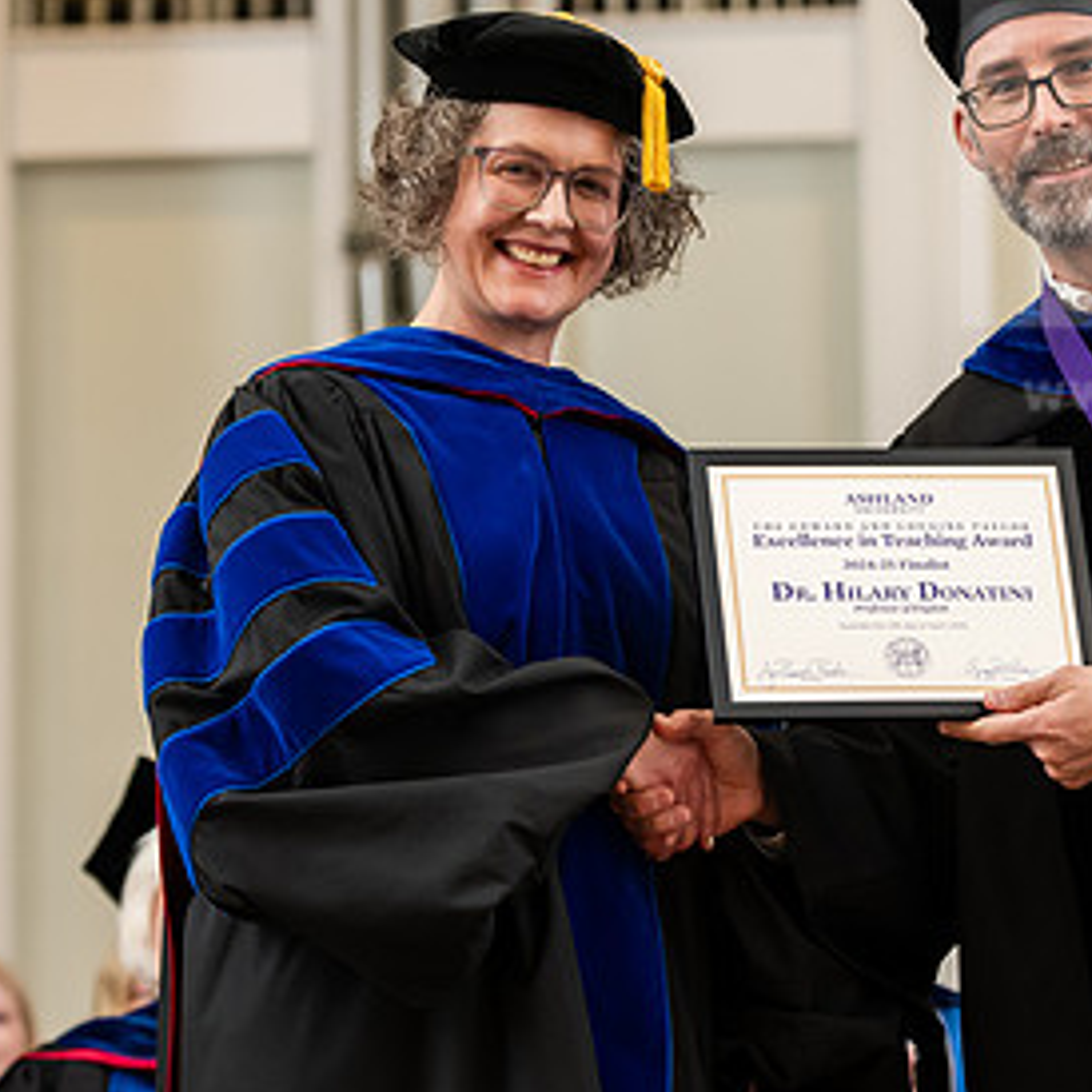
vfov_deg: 9.7
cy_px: 476
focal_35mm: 180
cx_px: 841
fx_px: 6424
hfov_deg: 9.7
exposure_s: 1/200
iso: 1250
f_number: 3.5
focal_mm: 100
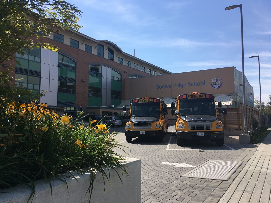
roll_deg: -1.0
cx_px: 136
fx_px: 227
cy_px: 102
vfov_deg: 48.2
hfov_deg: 61.7
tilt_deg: +4.3
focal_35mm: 29
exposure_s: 1/1748
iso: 25
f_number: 2.2
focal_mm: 4.15
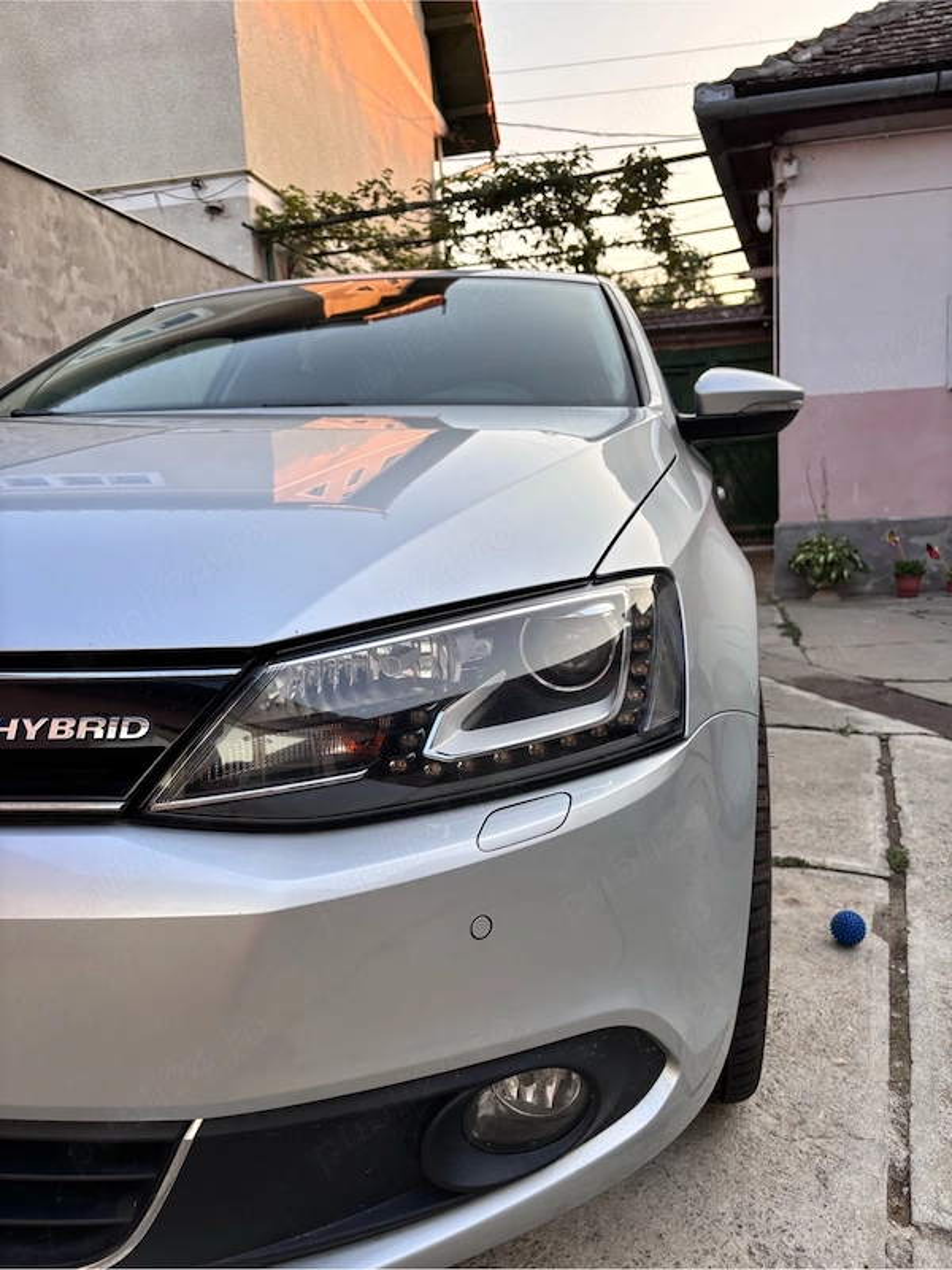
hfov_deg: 53.1
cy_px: 635
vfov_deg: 67.3
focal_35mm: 26
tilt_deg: -8.3
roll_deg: +2.8
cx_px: 476
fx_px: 953
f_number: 1.6
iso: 32
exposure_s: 1/125
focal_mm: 5.96
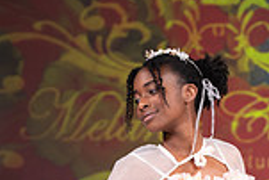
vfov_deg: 4.9
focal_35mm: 273
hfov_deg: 7.5
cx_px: 179
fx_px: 2042
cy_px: 390
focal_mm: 92
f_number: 5.6
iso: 2000
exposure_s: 1/400
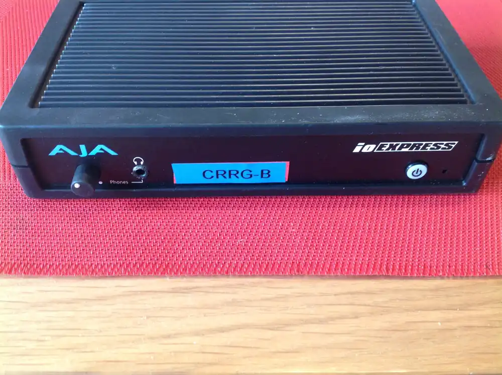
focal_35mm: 35
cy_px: 188
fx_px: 507
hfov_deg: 52.7
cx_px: 251
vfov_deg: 40.6
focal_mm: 4.28
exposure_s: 1/15
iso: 100
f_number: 2.4
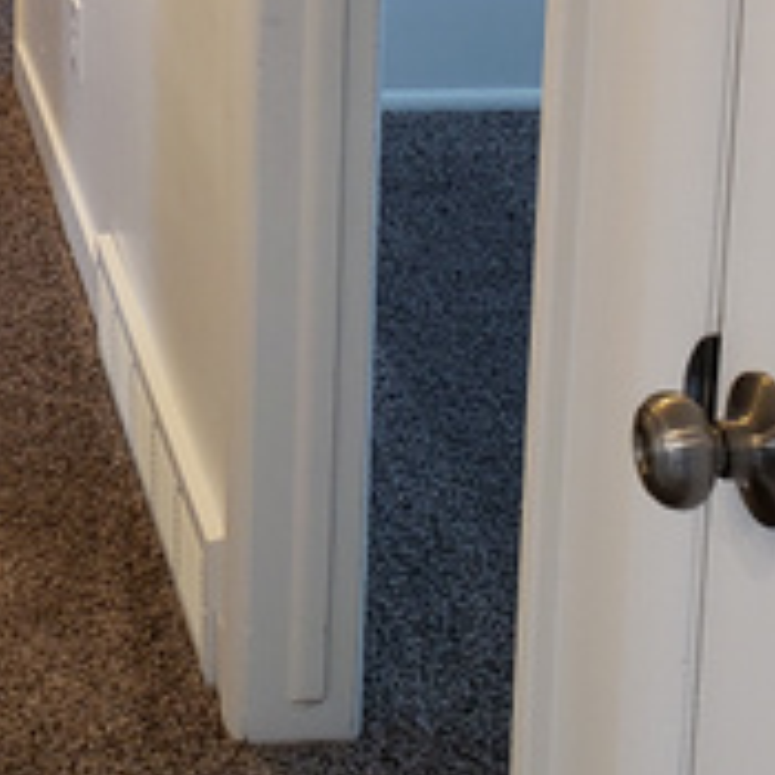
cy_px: -235
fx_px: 2128
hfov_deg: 19.5
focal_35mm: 84
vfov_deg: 19.1
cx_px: -133
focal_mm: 4.3
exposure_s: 1/60
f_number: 2.4
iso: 160
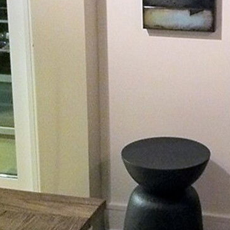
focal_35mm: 85
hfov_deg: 20.0
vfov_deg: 20.3
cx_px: 209
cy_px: 63
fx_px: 639
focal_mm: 3.85
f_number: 2.8
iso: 800
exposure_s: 1/15
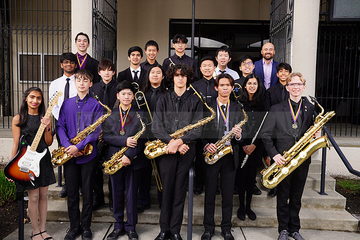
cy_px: 120
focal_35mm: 33
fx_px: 330
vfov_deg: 40.0
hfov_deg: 57.2
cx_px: 180
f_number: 6.3
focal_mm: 33
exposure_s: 1/200
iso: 100
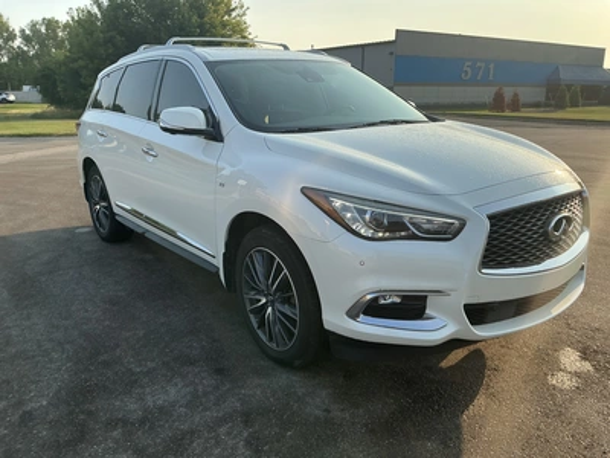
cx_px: 305
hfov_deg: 63.4
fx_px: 493
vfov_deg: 49.7
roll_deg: +0.1
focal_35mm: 28
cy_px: 229
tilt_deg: -13.4
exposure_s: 1/829
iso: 25
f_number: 1.8
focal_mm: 3
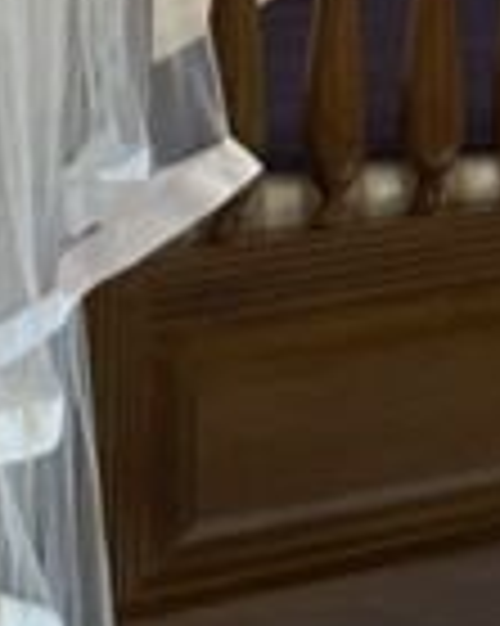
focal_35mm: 187
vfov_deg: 9.7
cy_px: -574
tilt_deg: -1.3
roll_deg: -1.2
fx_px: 3463
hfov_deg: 8.2
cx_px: 527
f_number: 1.6
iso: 400
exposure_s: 1/50
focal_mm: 5.1
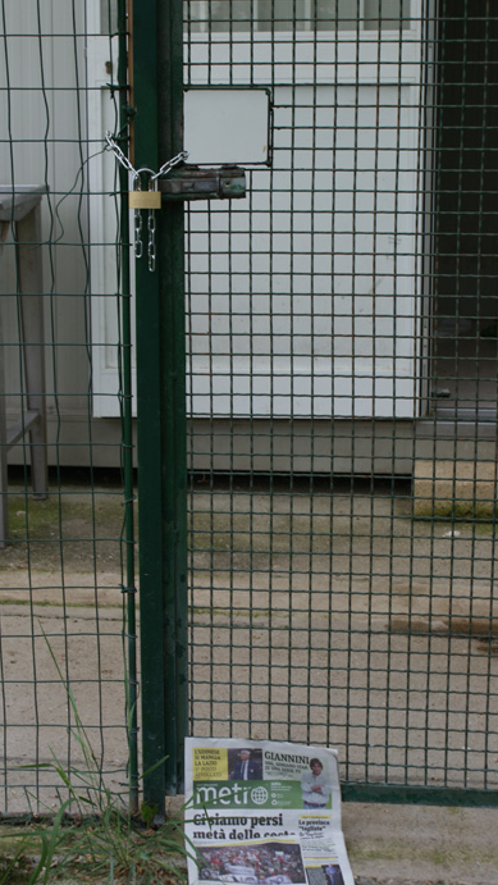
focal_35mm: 77
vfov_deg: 27.7
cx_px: 181
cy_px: 440
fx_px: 1796
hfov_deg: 15.8
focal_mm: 45
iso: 100
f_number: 6.3
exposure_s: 1/100
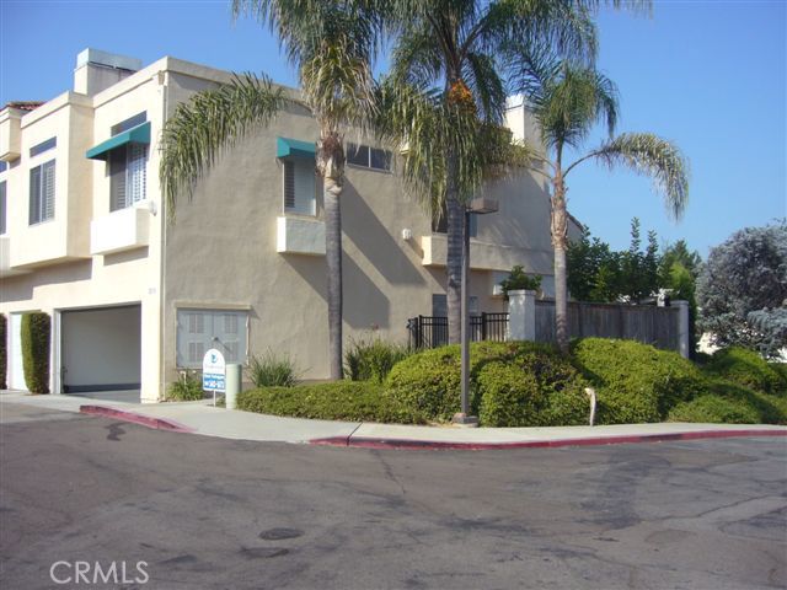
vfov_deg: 40.7
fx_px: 796
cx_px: 394
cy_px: 295
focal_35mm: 35
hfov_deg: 52.6
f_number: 5.6
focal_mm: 5.8
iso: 100
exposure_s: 1/500
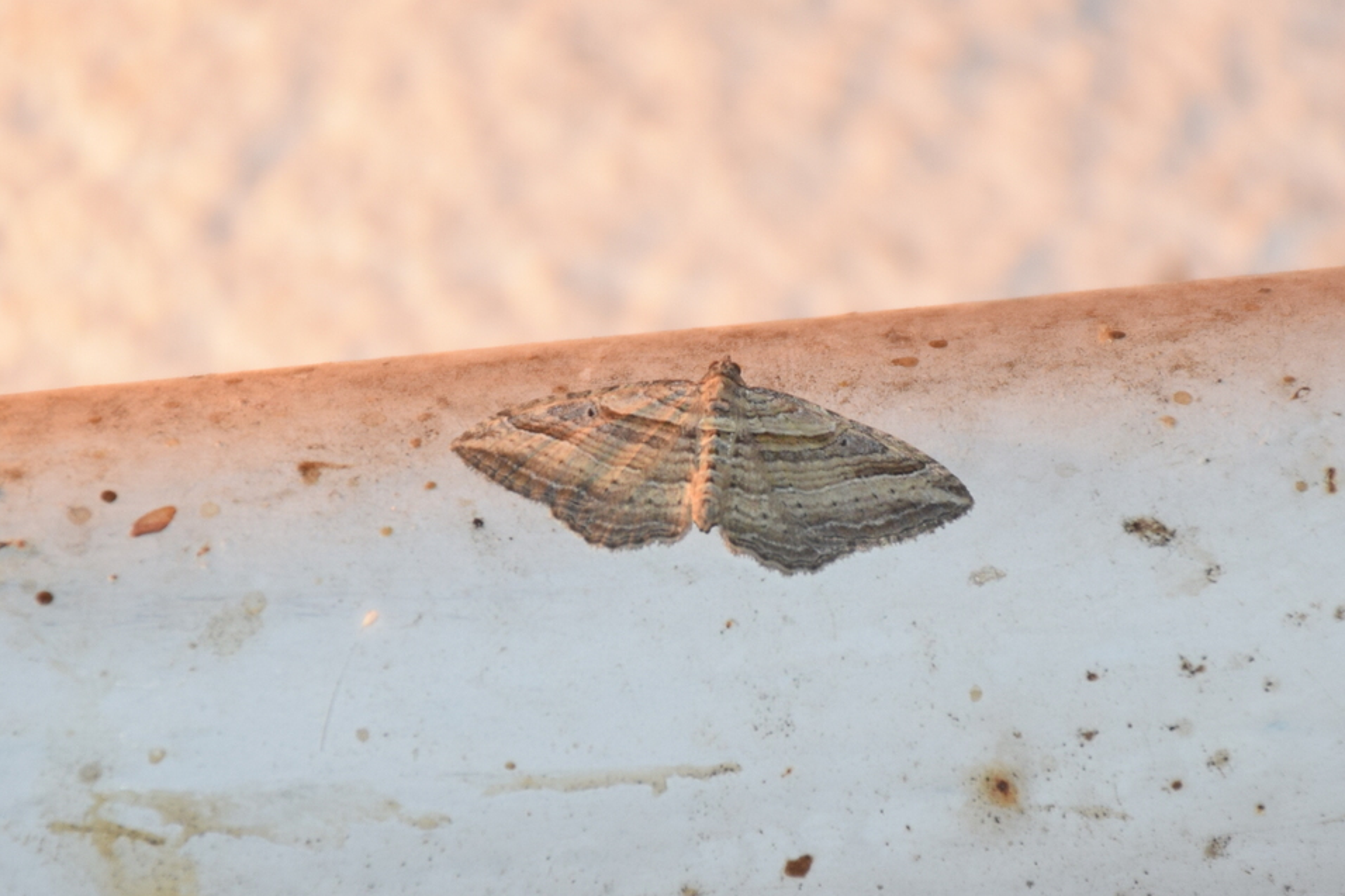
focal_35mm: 211
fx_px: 7881
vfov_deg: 6.5
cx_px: 670
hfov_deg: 9.8
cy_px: 449
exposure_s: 1/60
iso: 320
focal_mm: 140
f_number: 7.1
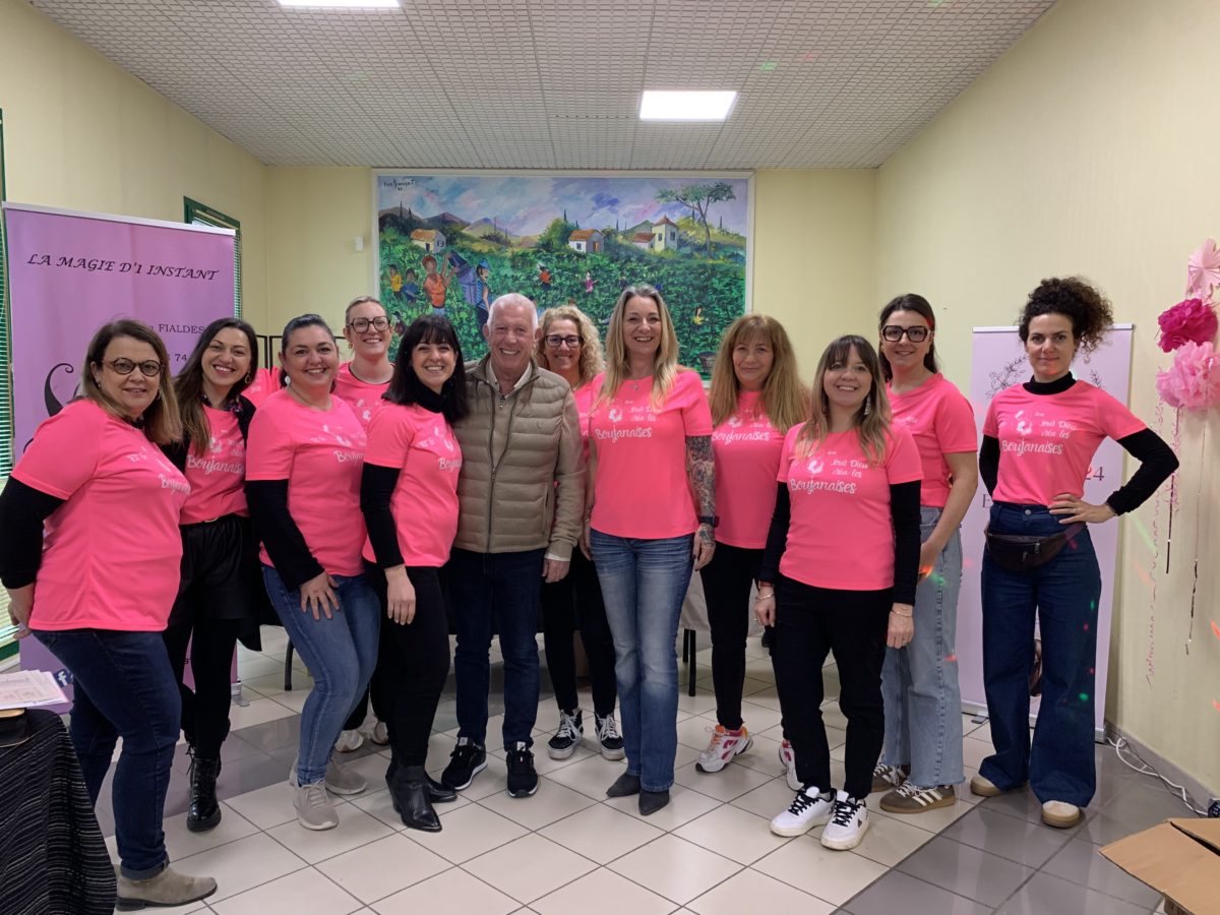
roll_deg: -0.1
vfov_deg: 53.1
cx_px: 610
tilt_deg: -6.2
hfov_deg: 67.3
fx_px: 916
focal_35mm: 26
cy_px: 458
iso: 160
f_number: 1.8
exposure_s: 1/60
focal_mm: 4.25
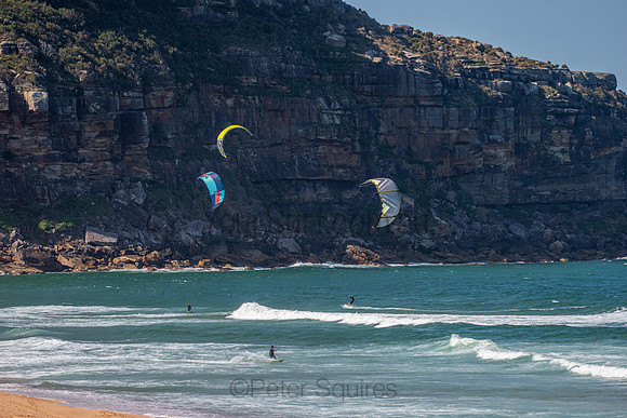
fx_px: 3484
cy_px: 209
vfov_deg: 6.9
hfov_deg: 10.3
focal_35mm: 200
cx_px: 314
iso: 400
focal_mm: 200
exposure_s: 1/800
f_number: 5.6
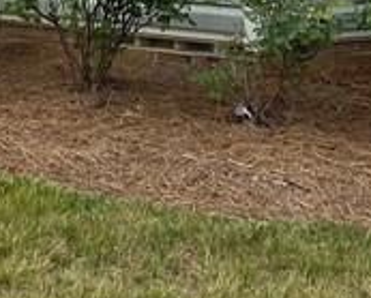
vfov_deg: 9.1
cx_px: -43
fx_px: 1650
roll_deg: +0.5
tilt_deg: +6.3
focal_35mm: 150
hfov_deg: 12.6
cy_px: -465
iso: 32
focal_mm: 4.25
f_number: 1.8
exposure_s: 1/2755
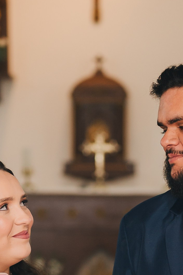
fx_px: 1479
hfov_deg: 7.1
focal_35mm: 194
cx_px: 110
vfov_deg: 10.5
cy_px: 297
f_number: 1.8
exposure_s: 1/320
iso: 500
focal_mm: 50
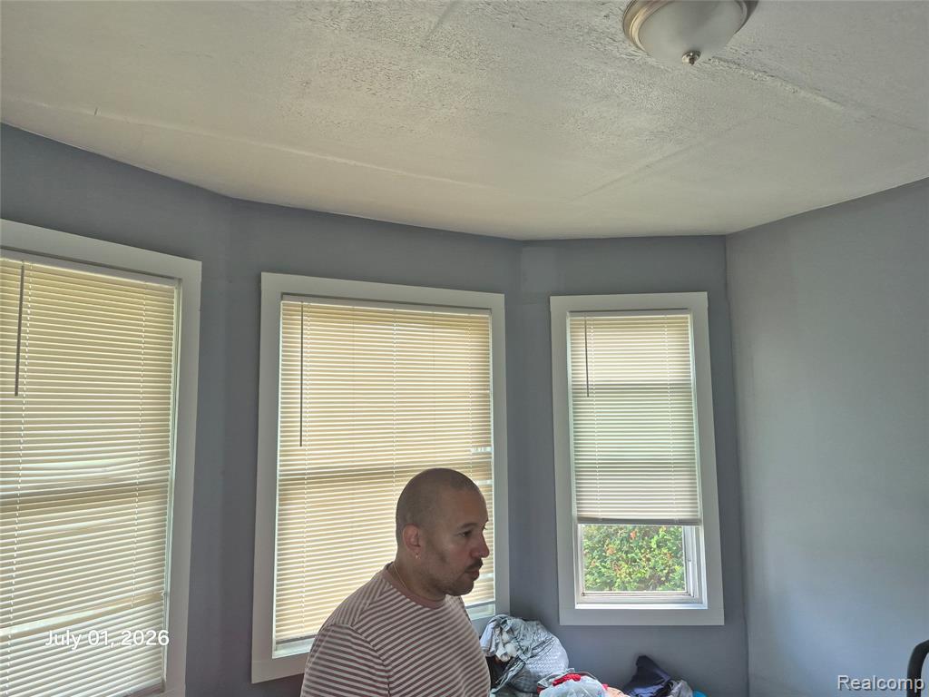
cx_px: 464
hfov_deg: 73.9
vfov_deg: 58.9
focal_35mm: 23
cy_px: 348
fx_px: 617
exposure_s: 1/180
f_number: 1.8
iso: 160
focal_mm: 5.4
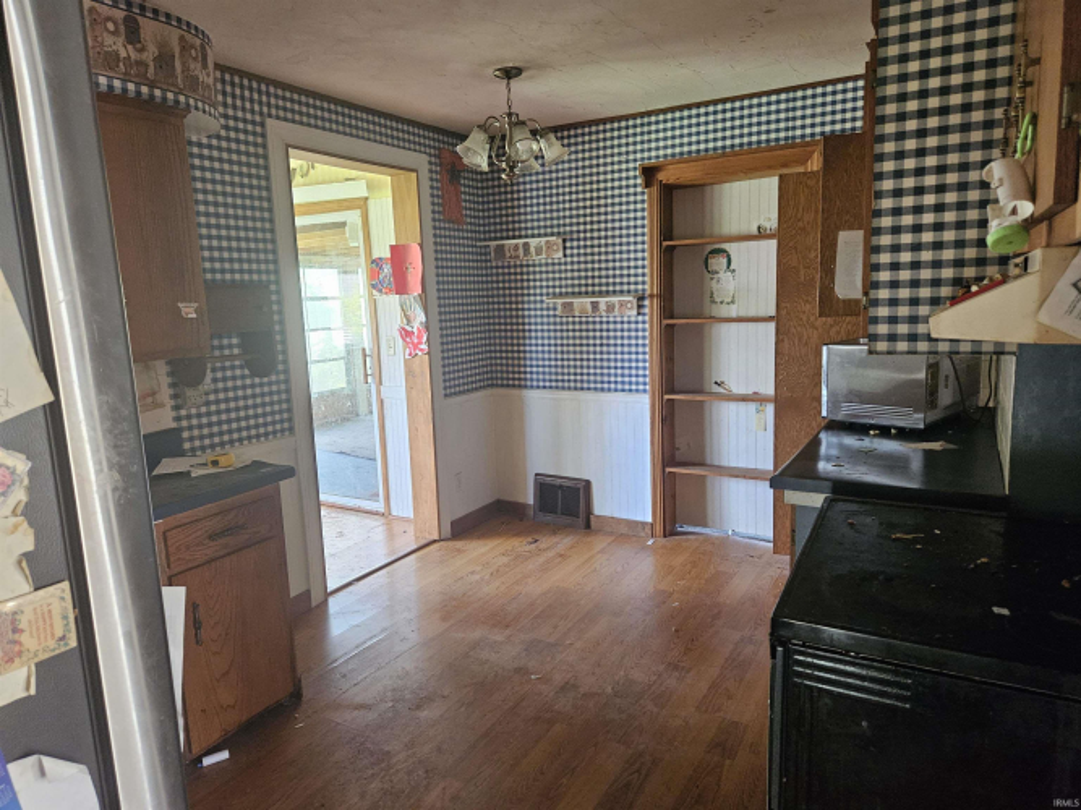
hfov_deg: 73.9
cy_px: 405
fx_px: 718
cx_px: 540
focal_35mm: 23
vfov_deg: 58.9
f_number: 1.8
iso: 1000
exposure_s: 1/120
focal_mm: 5.4
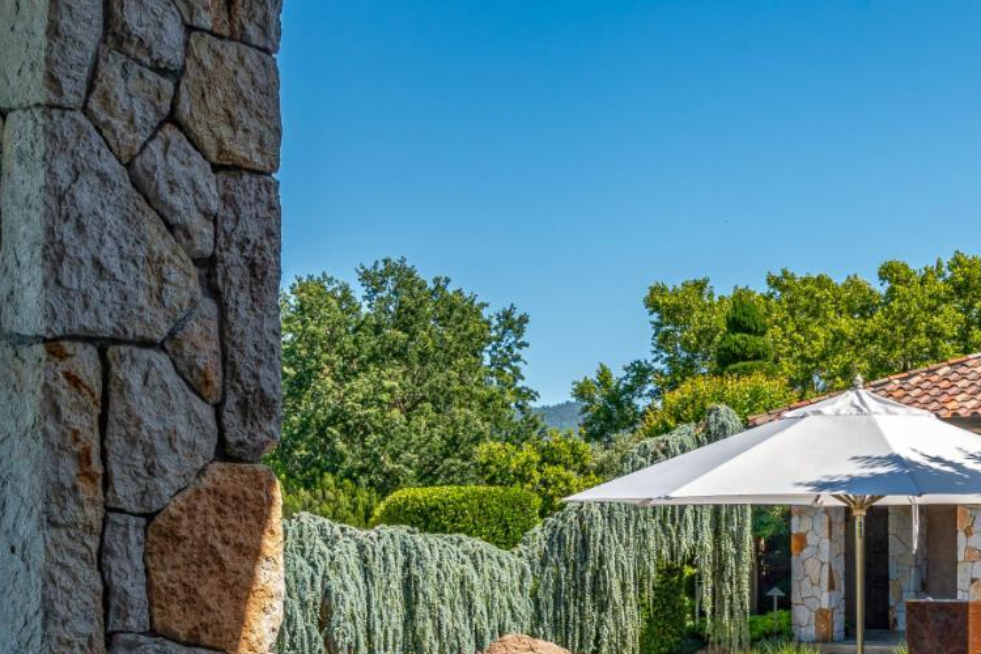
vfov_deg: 19.2
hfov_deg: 27.9
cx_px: 865
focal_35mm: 70
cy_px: 543
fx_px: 1907
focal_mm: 35
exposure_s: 1/250
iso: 400
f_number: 11
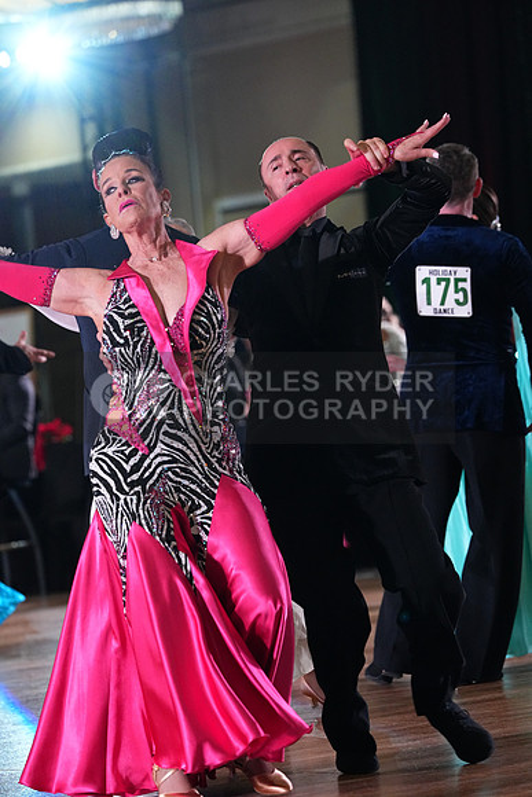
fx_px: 4142
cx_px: 266
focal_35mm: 187
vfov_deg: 11.0
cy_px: 398
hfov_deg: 7.3
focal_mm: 187
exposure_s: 1/400
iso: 6400
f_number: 5
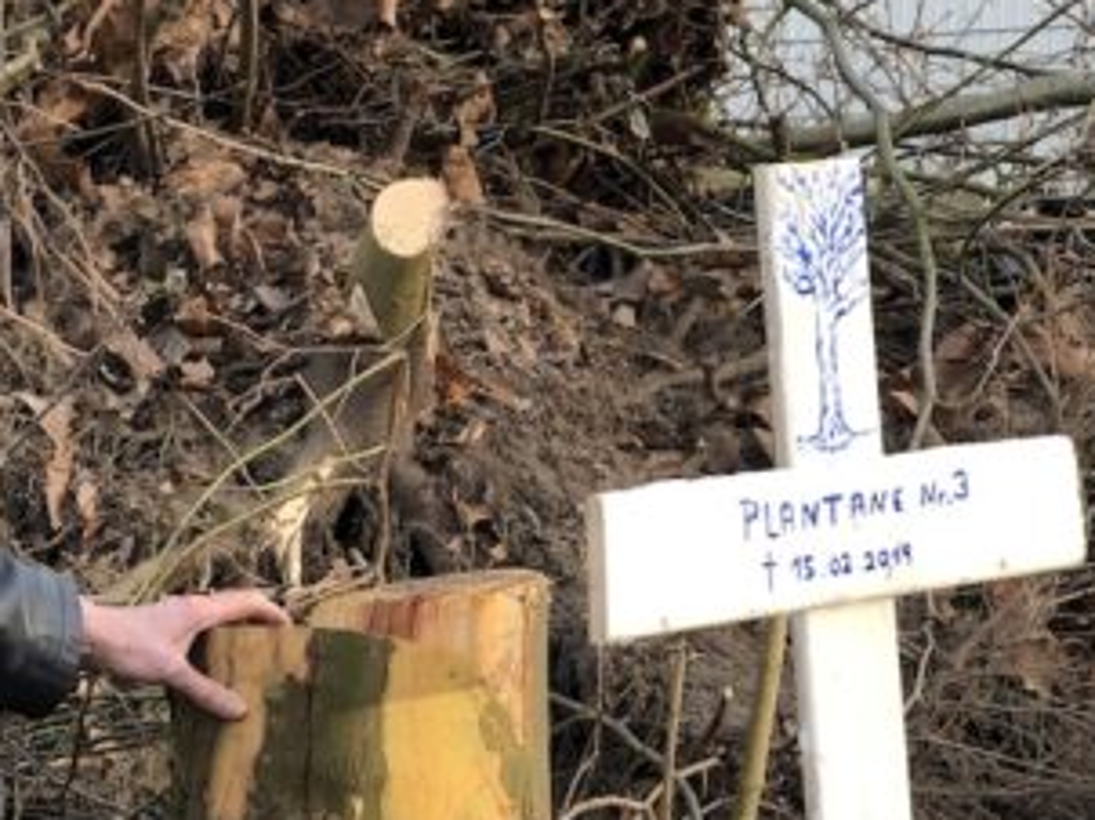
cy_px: 490
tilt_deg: -3.8
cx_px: -131
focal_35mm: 145
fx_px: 4583
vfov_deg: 10.2
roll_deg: -0.6
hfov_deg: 13.3
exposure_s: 1/120
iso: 25
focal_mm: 6.6
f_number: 2.8
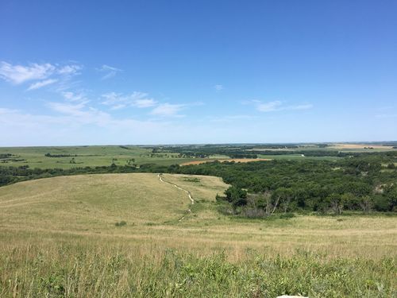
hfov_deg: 61.7
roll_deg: +1.8
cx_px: 198
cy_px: 149
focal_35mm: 29
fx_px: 333
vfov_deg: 48.2
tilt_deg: +0.3
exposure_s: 1/1972
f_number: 2.2
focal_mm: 4.15
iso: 25
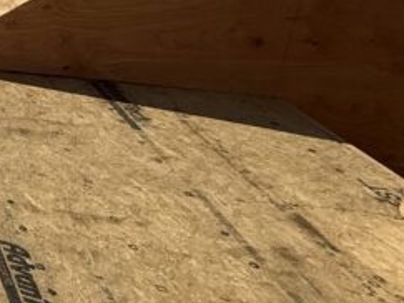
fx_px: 688
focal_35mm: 59
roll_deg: +0.6
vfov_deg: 23.3
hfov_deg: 18.7
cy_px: -30
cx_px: -422
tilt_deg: -13.4
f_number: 2.2
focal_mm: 2.22
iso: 40
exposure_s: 1/6173
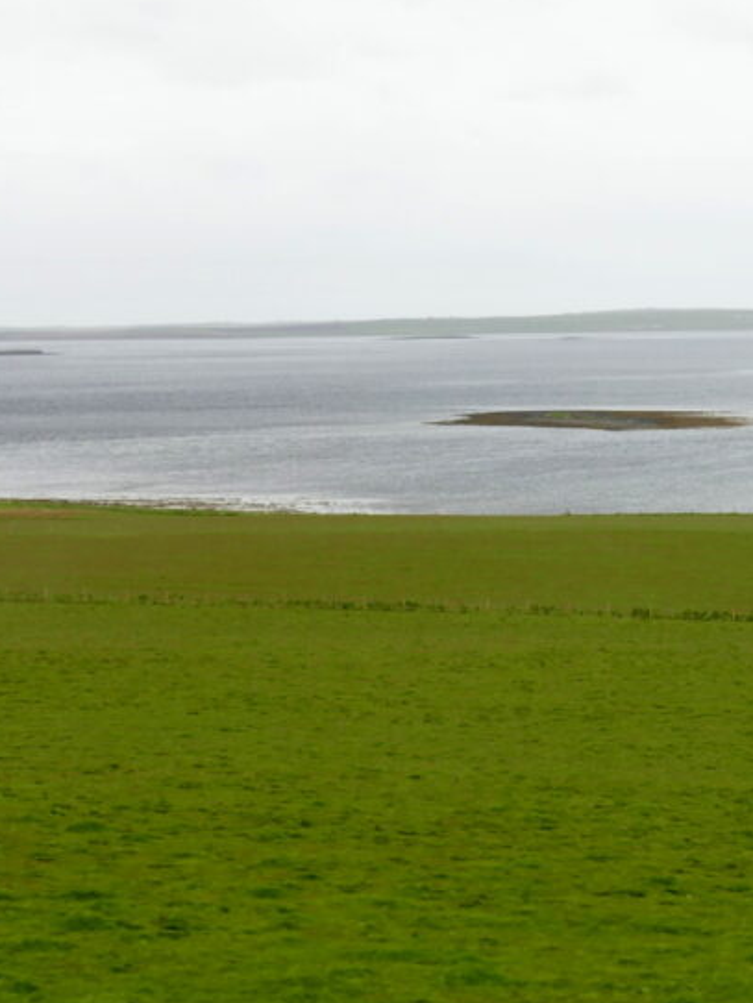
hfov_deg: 16.6
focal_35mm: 89
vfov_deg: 22.0
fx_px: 2579
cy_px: 382
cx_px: 464
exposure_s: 1/250
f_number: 3.3
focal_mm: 17.83
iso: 125
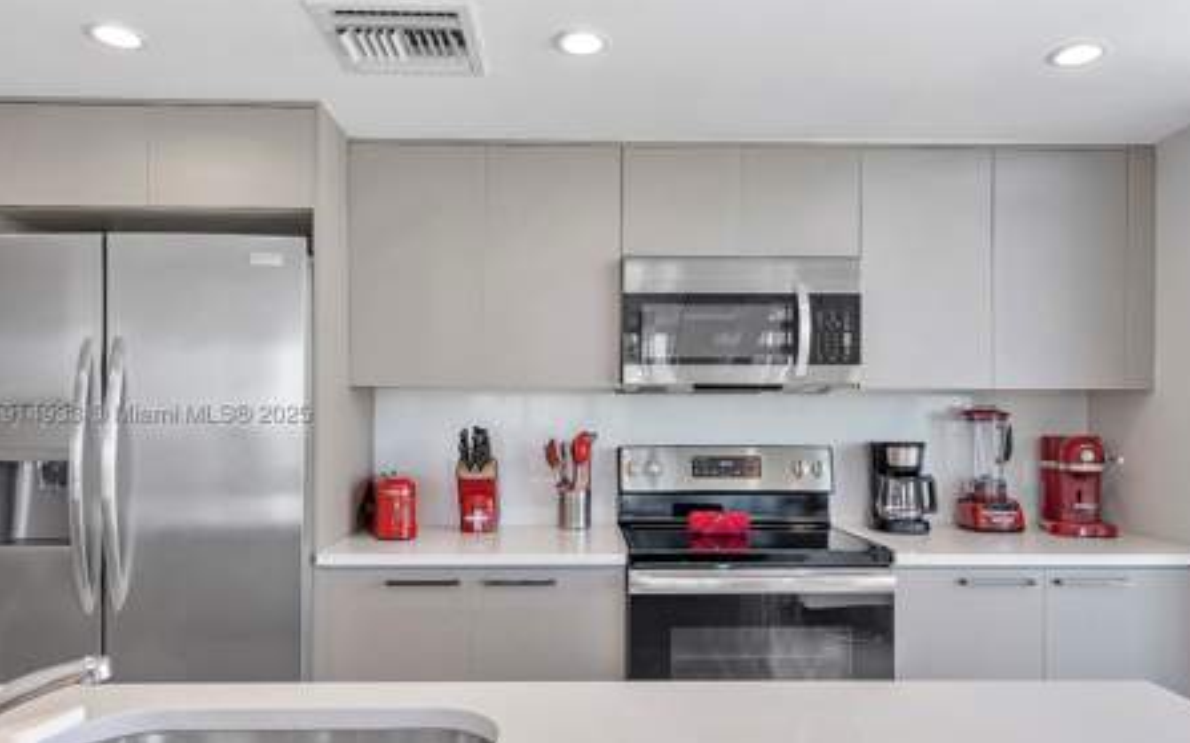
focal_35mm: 23
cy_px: 418
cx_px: 591
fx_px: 746
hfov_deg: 77.2
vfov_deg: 52.8
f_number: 8
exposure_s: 1/80
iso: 640
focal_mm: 21
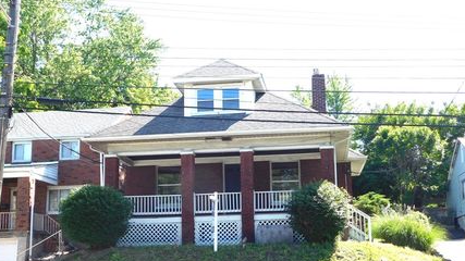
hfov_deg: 40.6
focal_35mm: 51
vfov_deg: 23.4
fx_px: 629
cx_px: 224
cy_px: 164
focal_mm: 7.1
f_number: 3.6
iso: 125
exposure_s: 1/400
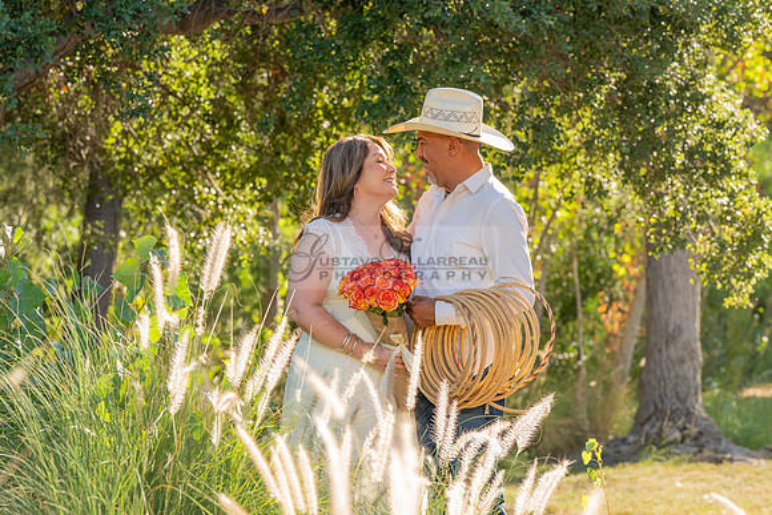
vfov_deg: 10.9
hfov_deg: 16.3
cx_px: 388
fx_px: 2688
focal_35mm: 125
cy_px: 261
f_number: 5.6
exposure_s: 1/200
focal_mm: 110
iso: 200
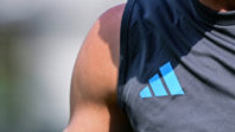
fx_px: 9900
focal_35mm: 1590
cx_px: 14
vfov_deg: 0.8
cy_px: -17
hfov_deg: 1.4
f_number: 4.5
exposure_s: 1/1600
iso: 320
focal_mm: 400
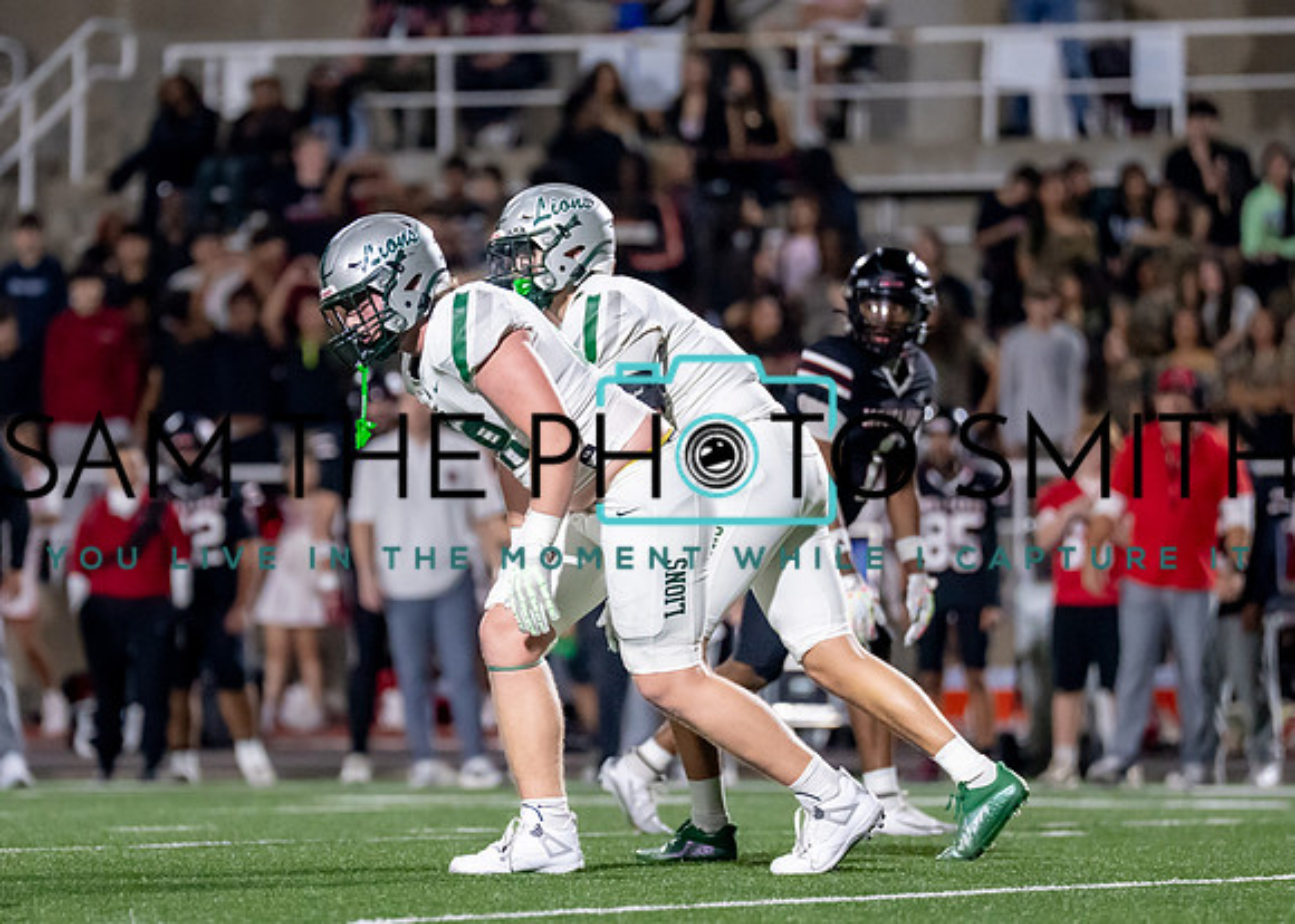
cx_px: 475
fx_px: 13989
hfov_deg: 5.3
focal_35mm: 380
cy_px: 476
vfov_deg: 3.8
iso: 3200
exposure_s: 1/1250
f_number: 2.8
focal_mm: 200
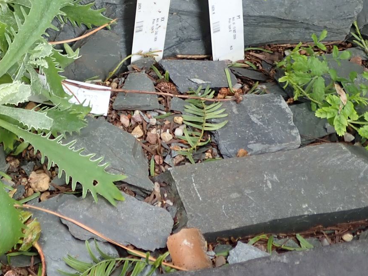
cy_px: -9
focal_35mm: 69
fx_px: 733
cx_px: 82
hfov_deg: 27.7
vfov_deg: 20.5
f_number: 2.3
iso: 100
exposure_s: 1/80
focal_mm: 5.5
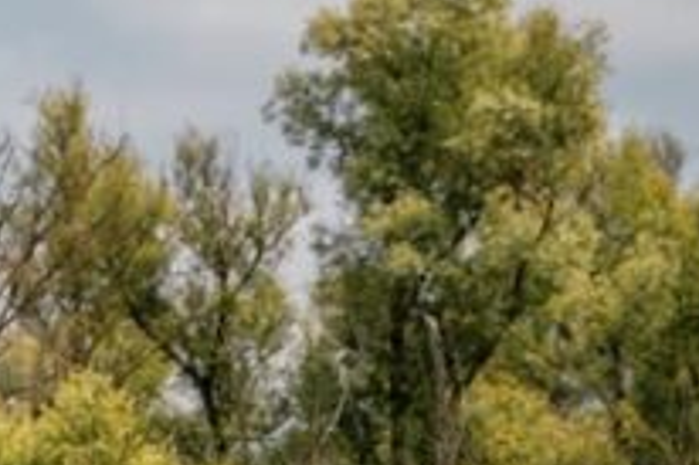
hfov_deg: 5.3
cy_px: 818
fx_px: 7314
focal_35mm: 377
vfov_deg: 3.6
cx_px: -1120
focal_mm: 70
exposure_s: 1/2500
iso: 100
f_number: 2.8
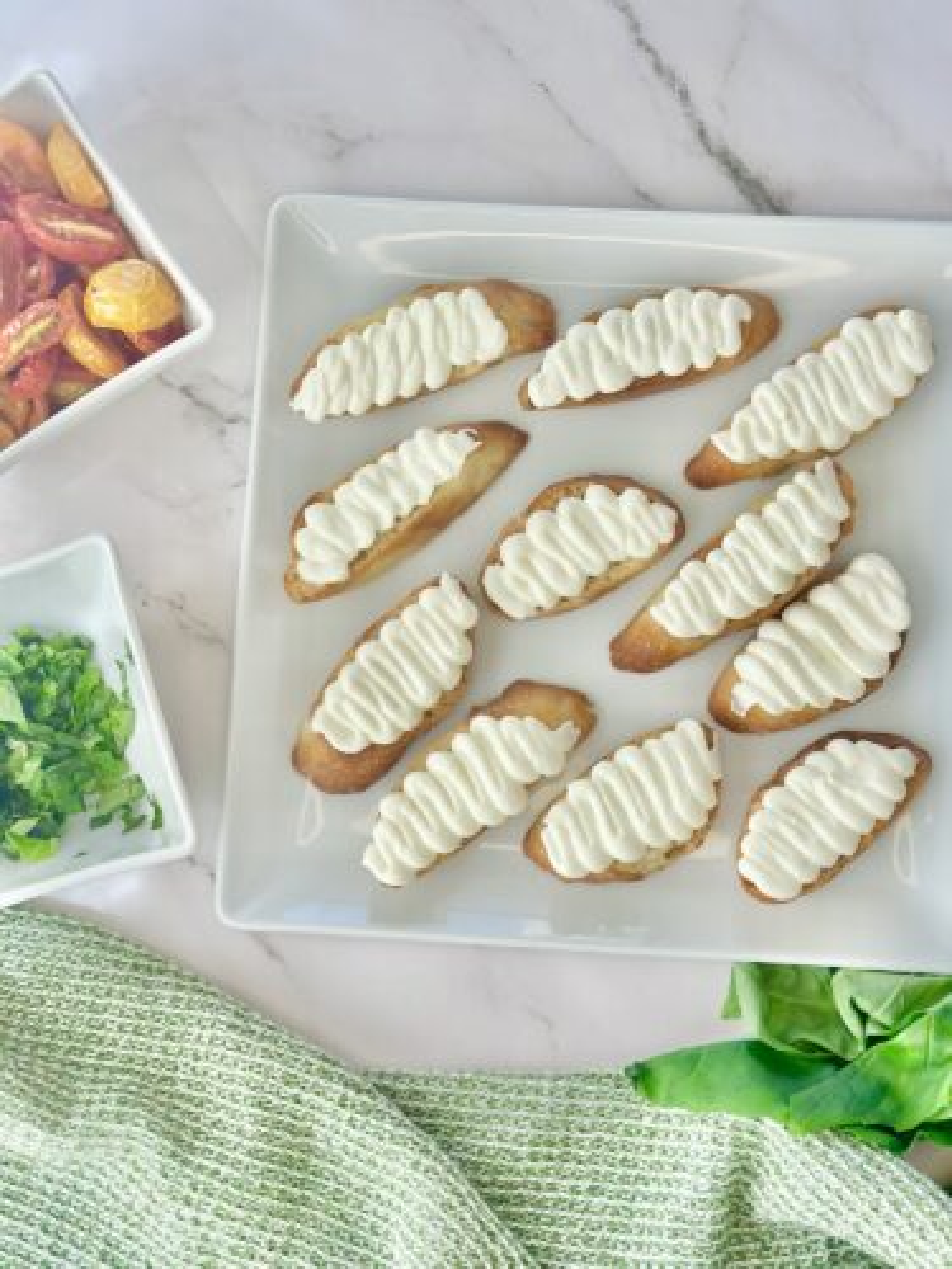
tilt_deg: -80.9
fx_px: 1760
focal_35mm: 48
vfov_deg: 39.7
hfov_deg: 30.3
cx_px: 476
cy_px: 634
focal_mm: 6.86
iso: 80
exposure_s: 1/880
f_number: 1.78
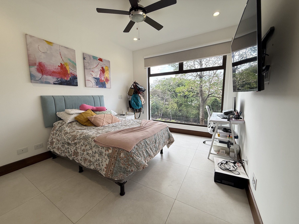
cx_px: 150
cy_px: 112
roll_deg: +1.2
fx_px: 121
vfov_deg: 85.7
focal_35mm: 14
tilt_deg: -7.2
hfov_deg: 102.1
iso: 100
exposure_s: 1/120
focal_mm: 2.22
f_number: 2.2
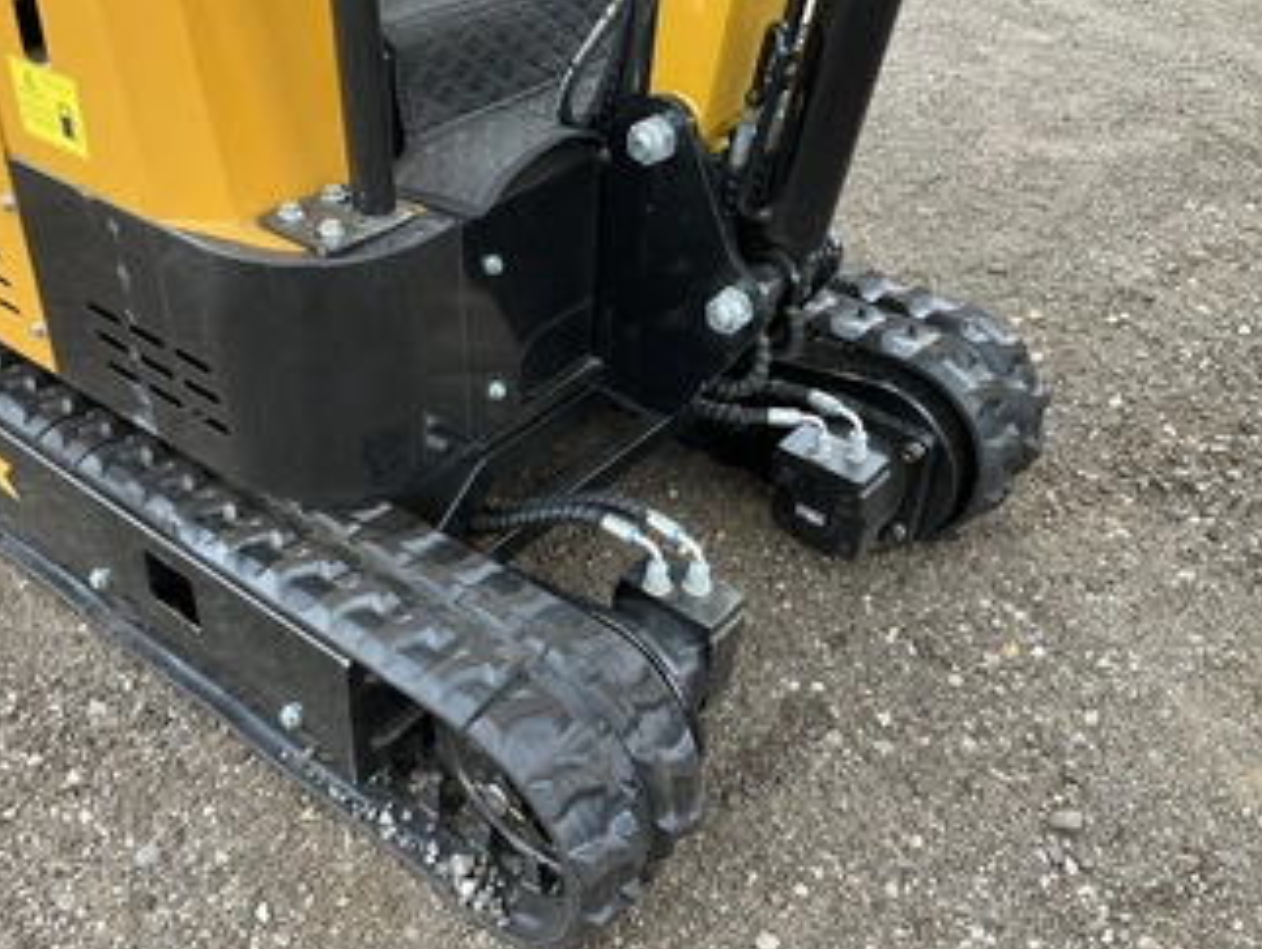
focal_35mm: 36
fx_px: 1313
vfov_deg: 39.7
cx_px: 584
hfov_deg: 51.3
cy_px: 459
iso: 20
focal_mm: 3
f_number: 1.8
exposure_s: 1/122
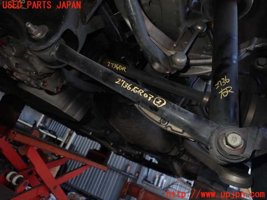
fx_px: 193
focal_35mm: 25
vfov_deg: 54.9
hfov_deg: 69.4
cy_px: 100
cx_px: 134
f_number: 5.6
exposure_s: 1/30
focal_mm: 4.5
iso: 100
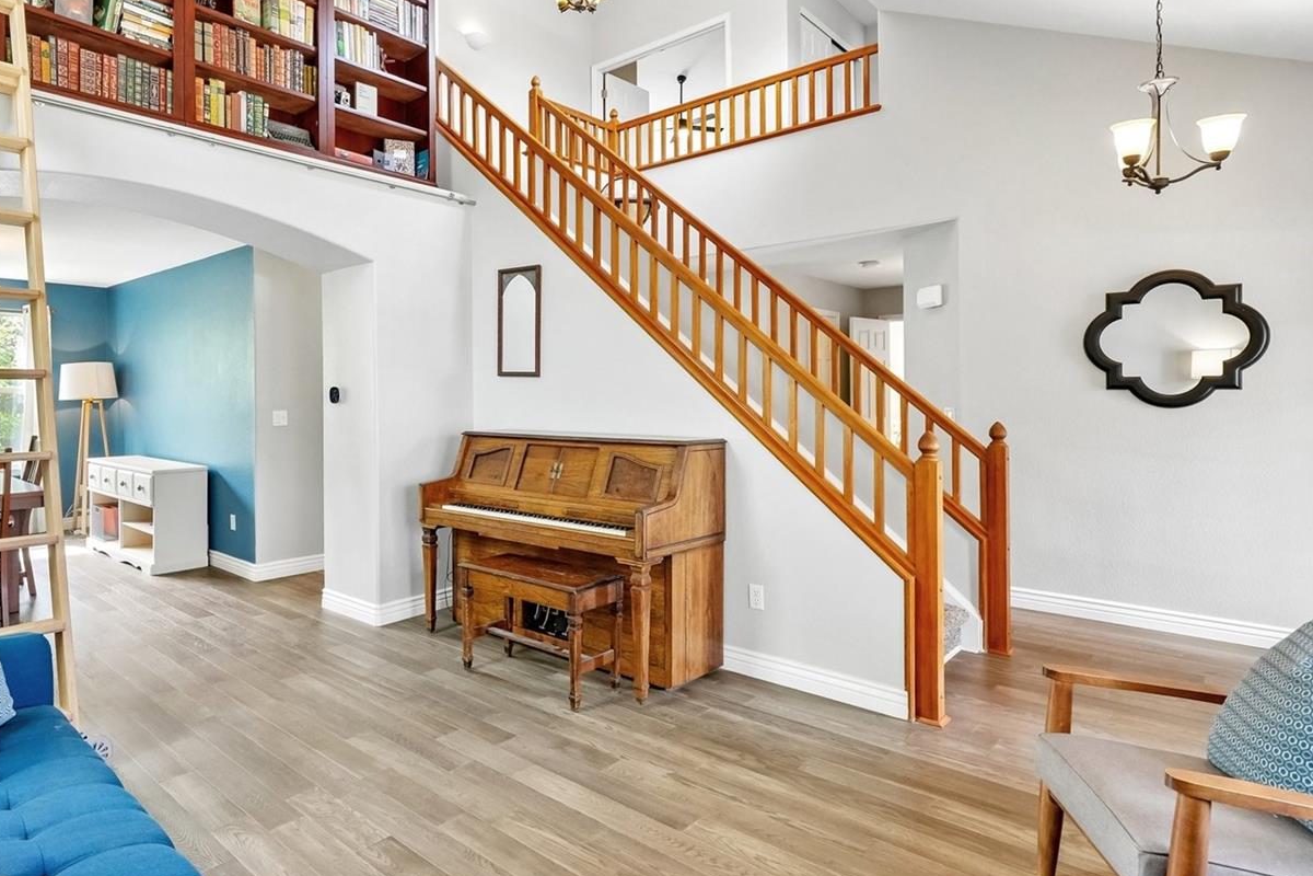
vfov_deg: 61.8
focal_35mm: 20
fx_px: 729
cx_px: 491
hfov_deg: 82.4
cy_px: 388
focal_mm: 10
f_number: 8
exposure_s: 1/6
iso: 800
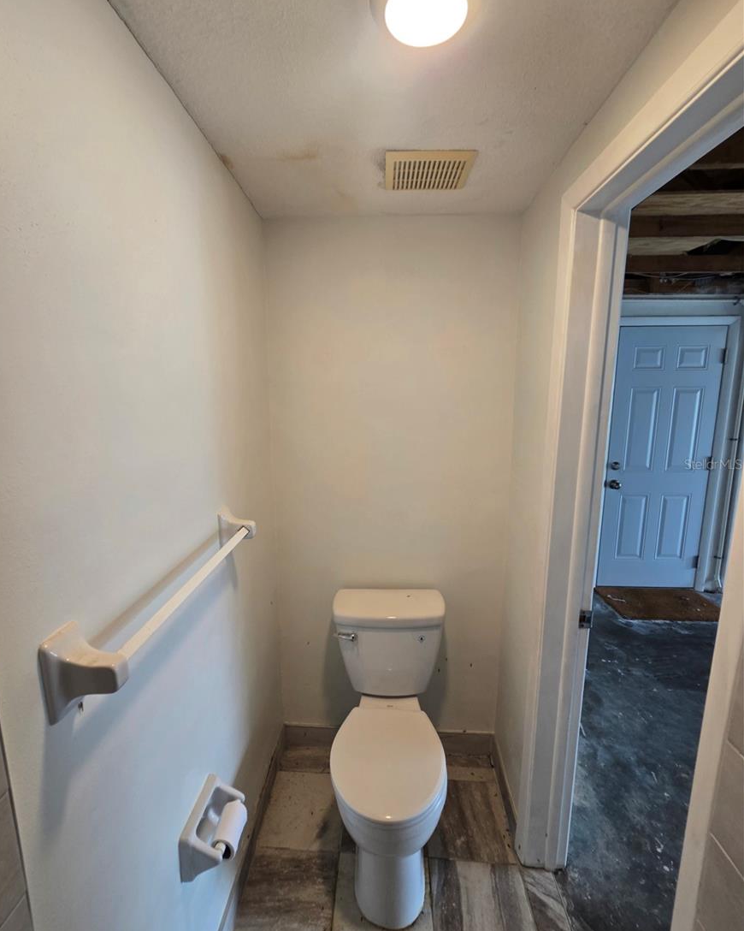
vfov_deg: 100.7
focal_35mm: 14
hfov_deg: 87.9
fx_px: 385
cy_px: 464
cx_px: 360
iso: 80
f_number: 2.2
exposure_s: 1/60
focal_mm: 2.2
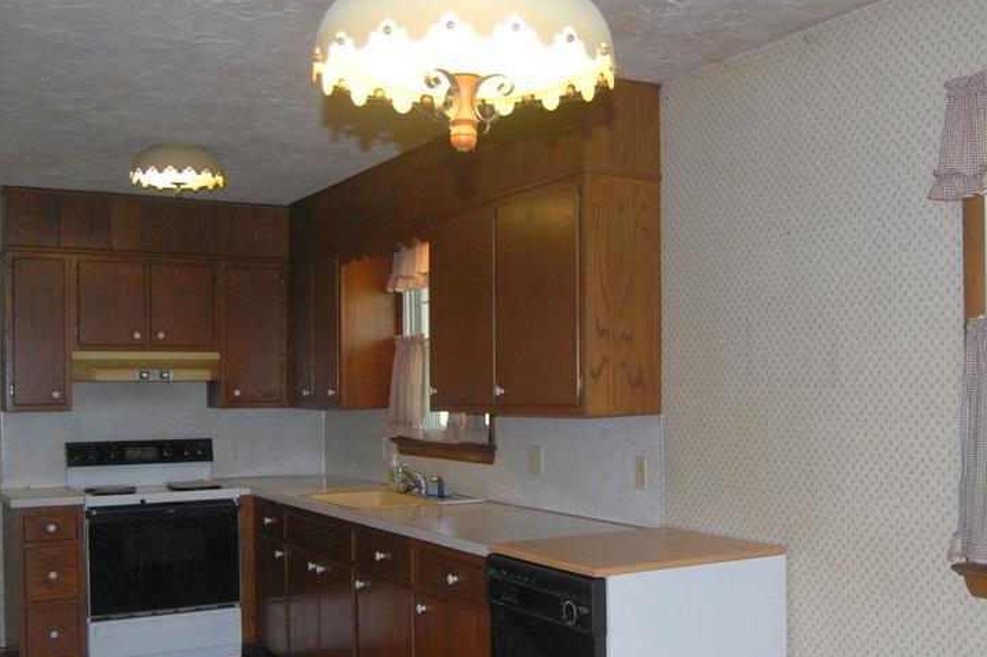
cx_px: 570
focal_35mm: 41
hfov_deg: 47.6
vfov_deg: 32.7
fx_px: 1115
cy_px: 390
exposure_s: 1/60
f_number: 3.5
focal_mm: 19
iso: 400
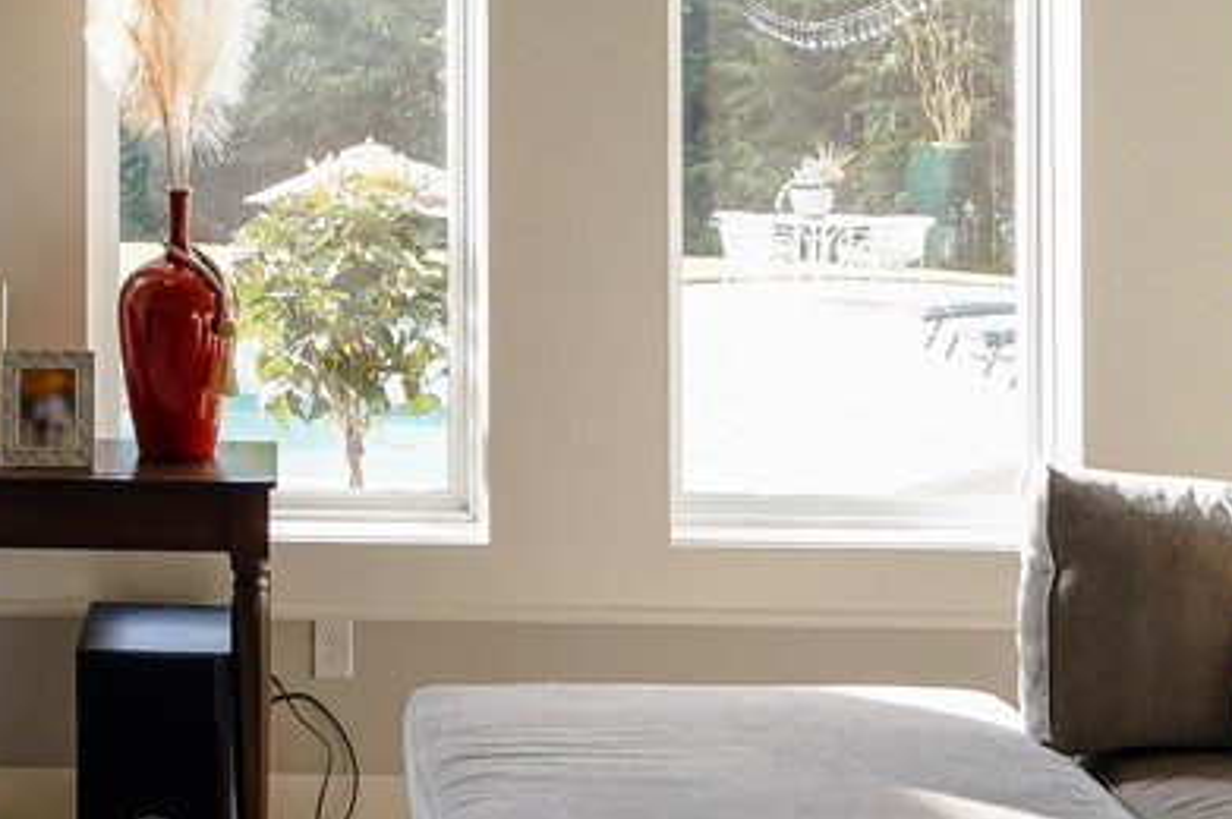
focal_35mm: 75
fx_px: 2564
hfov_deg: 25.9
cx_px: 61
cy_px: -6
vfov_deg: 17.7
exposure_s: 1/50
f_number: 7.1
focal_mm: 18
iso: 400
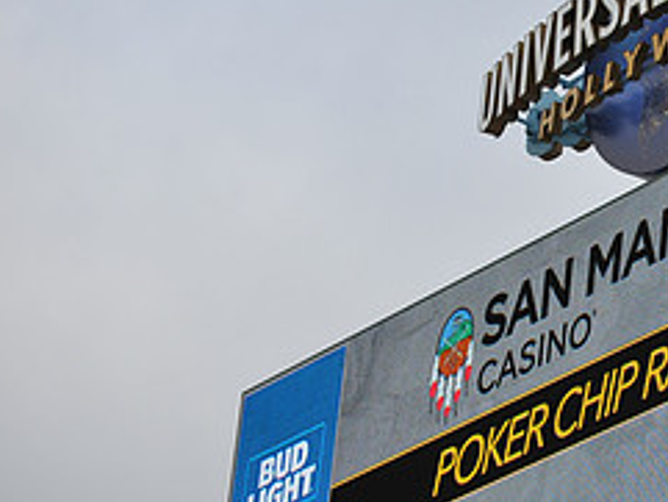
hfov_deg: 8.1
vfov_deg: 6.1
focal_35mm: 243
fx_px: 4692
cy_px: 305
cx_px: 685
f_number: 2.8
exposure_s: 1/1000
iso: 400
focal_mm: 105
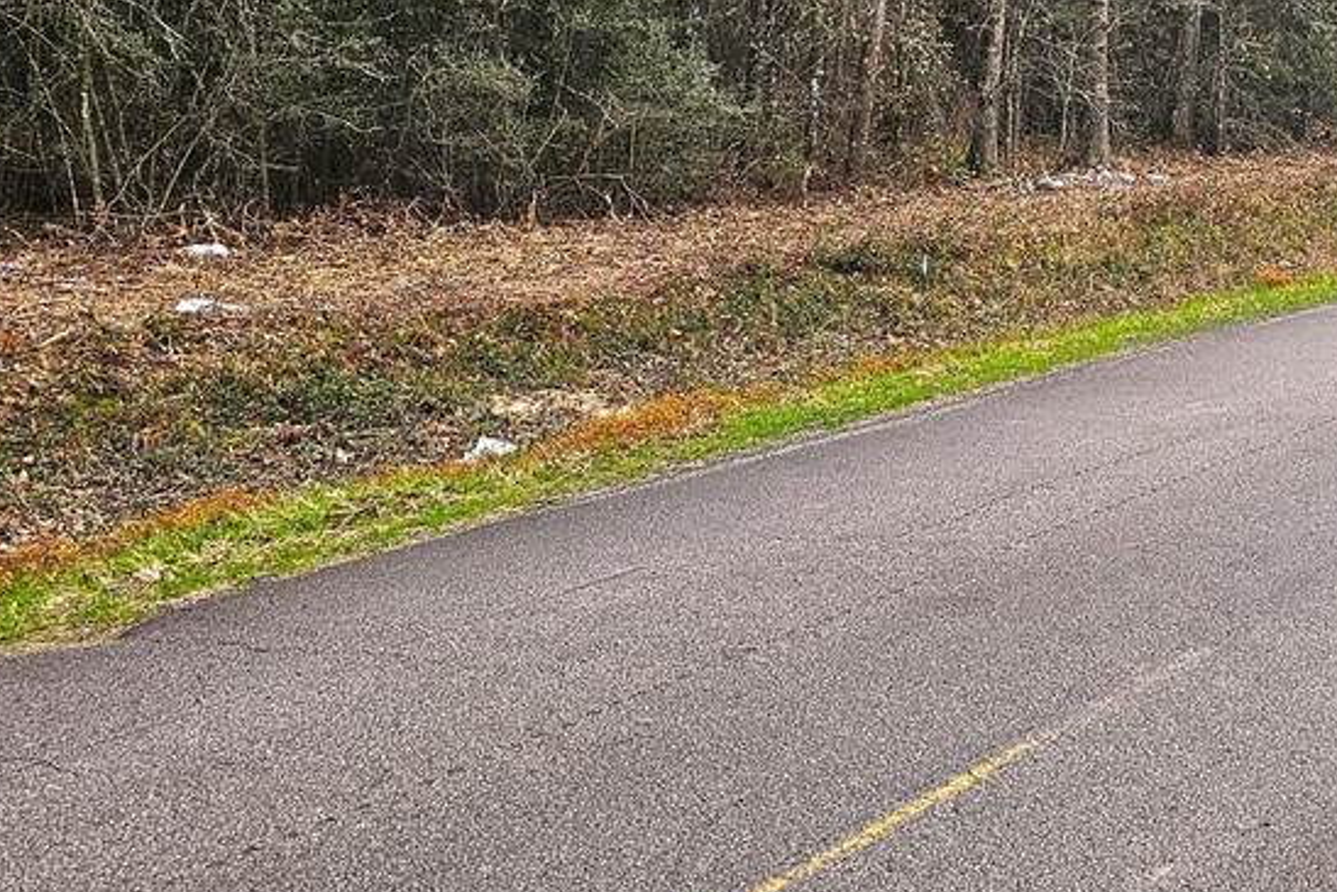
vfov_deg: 23.5
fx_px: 2080
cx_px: 1019
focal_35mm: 56
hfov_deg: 34.8
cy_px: 68
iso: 64
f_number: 1.7
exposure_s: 1/120
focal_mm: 6.3
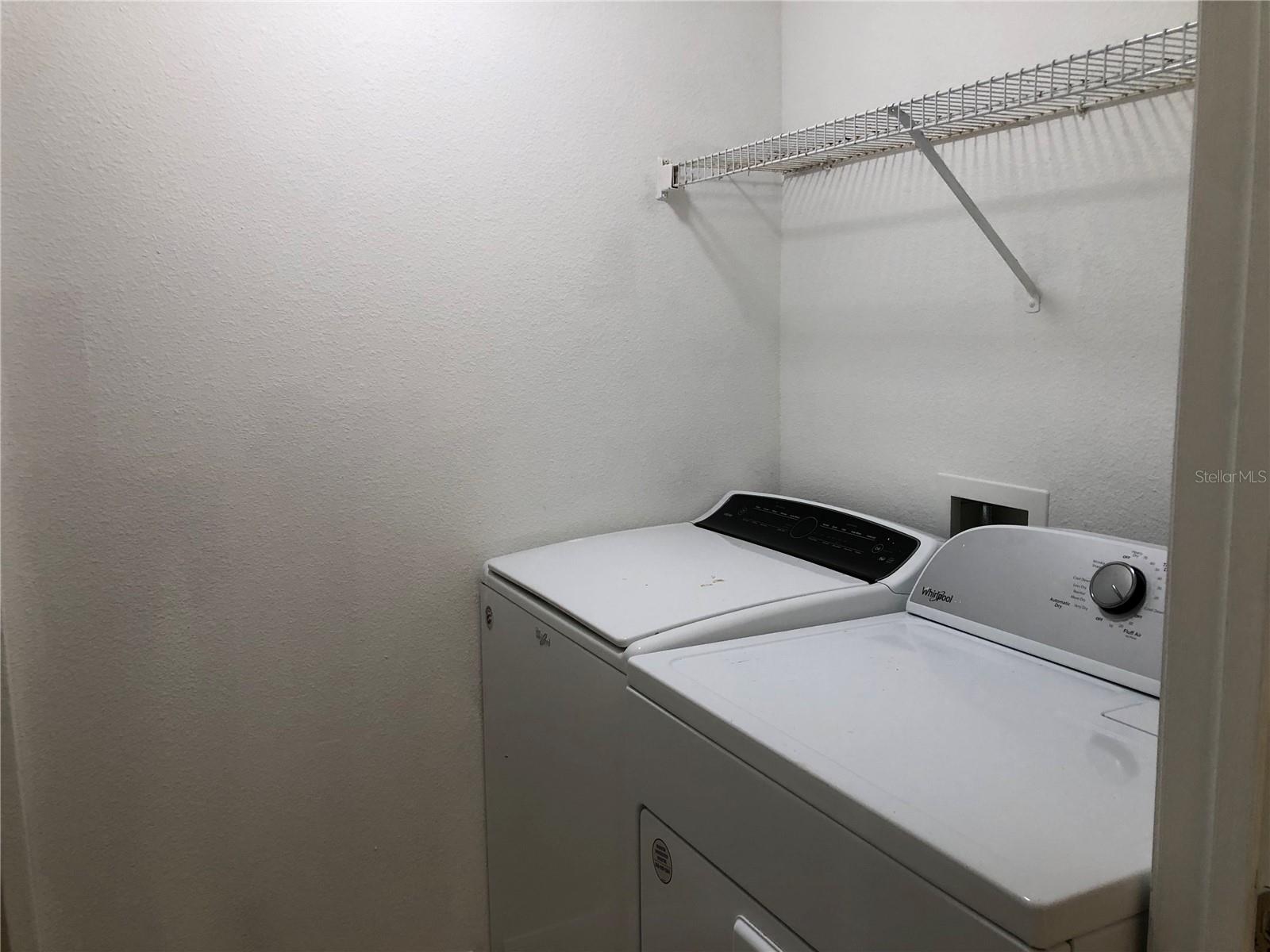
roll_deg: +0.6
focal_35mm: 28
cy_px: 476
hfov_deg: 63.4
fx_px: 1027
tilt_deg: -8.0
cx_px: 635
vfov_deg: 49.7
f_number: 1.8
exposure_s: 1/30
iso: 32
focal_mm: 3.99
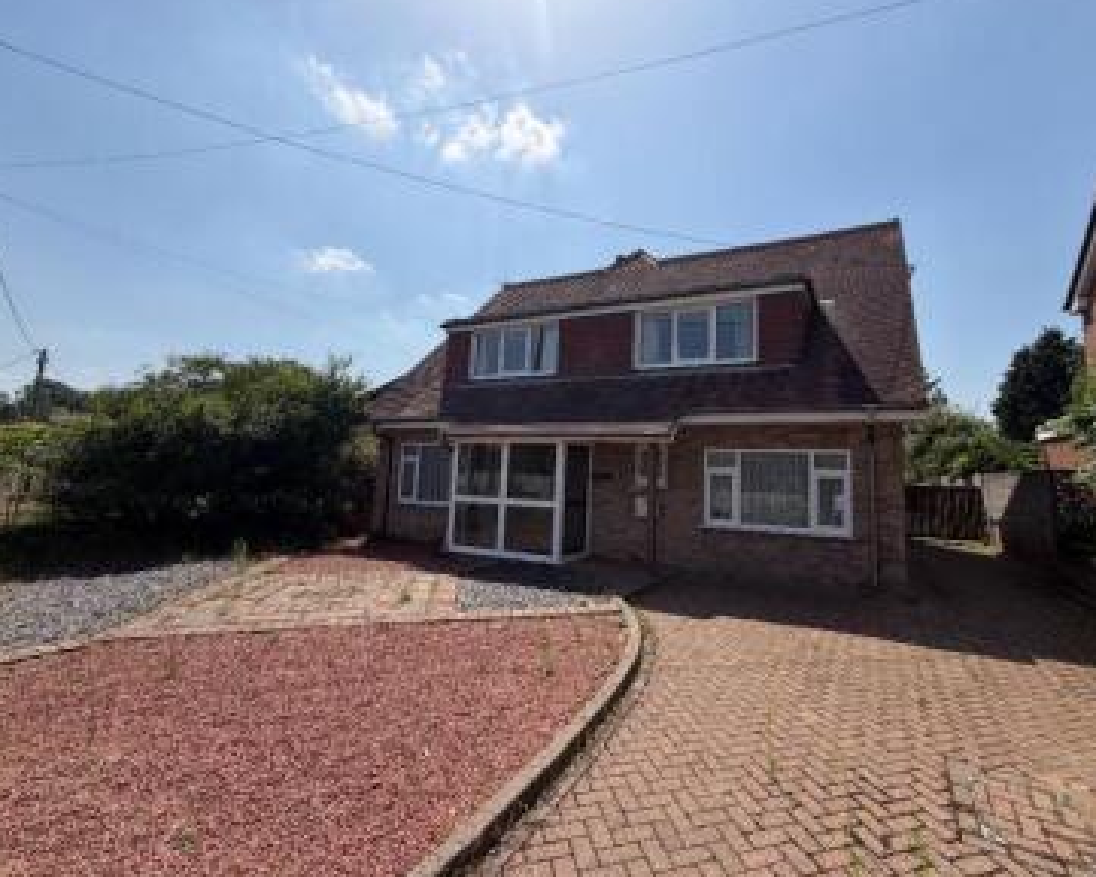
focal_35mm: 16
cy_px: 411
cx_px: 630
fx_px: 519
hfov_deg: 92.4
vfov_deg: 80.3
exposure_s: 1/1339
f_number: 2.2
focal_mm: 2.22
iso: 20
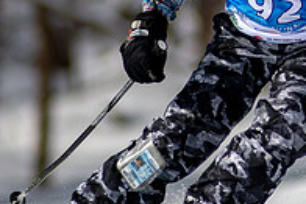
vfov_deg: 0.9
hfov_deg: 1.4
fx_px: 12938
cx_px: 331
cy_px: -48
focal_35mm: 1521
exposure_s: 1/6400
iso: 100
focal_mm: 300
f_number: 2.8
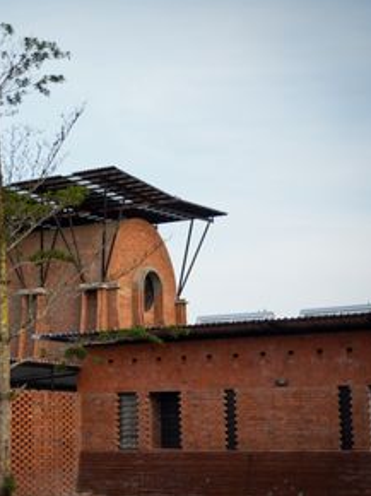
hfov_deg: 19.9
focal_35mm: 73
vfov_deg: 26.7
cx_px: 58
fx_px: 1045
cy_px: 246
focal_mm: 50
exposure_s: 1/8000
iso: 400
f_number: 1.8
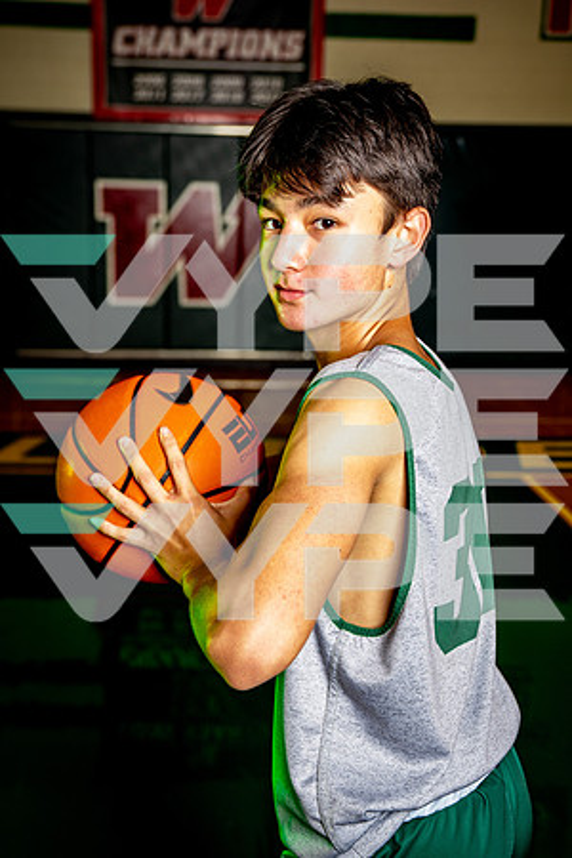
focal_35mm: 49
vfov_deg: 40.3
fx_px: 1168
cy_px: 429
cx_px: 286
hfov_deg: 27.5
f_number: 4.5
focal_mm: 49
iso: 200
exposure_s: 1/250
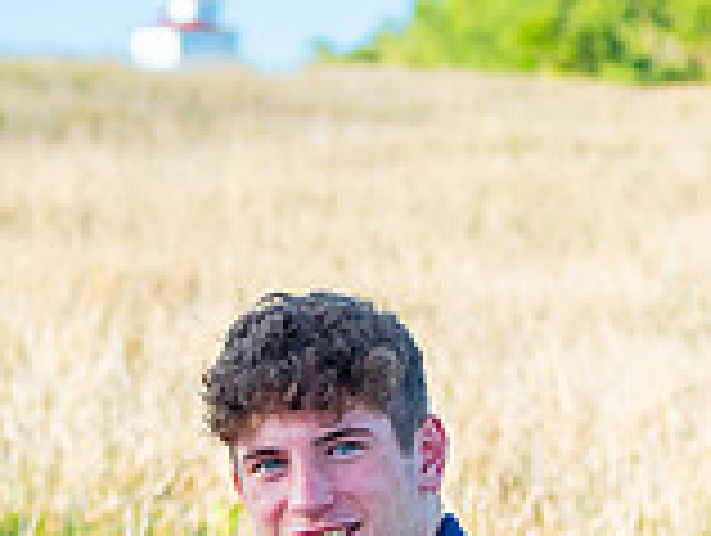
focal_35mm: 353
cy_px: 883
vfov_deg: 4.2
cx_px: 385
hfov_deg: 5.6
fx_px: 7262
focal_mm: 43
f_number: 2.8
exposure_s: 1/640
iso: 200
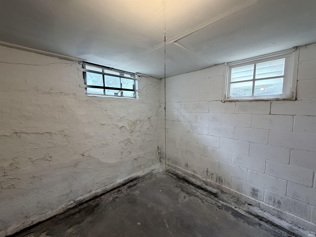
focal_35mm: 14
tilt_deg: -4.8
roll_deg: +0.1
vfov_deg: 85.7
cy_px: 118
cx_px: 158
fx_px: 128
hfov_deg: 102.1
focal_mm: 2.22
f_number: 2.2
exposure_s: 1/79
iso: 320
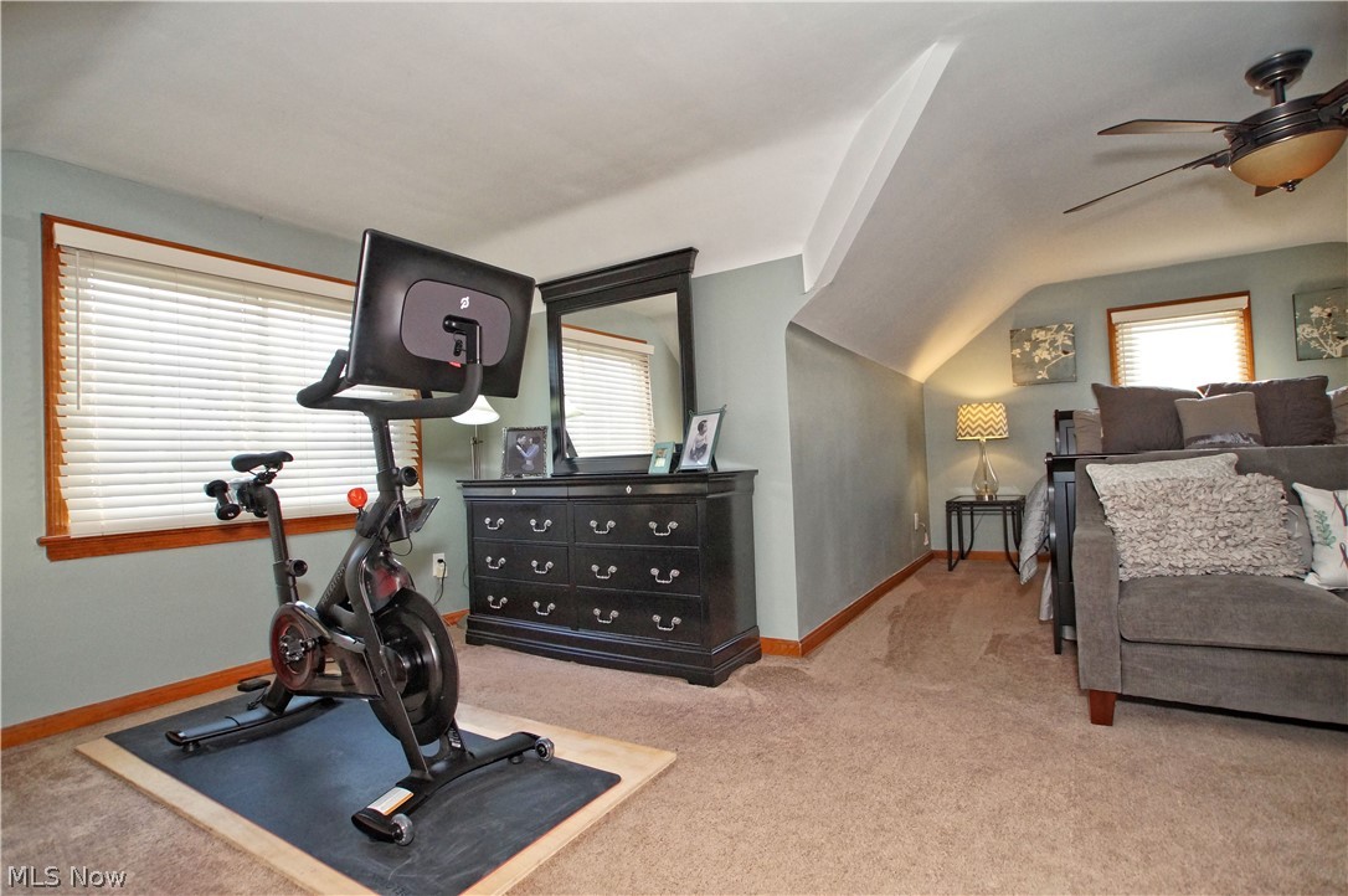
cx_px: 674
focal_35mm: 16
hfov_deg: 95.0
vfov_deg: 72.0
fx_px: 617
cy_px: 448
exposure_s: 1/160
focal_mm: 11
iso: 1600
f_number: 4.5
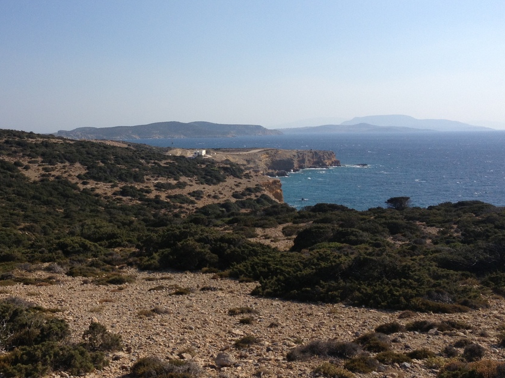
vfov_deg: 29.0
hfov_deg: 37.9
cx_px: 183
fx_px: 729
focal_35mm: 50
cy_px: 151
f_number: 2.4
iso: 50
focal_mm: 4.28
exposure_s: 1/2632
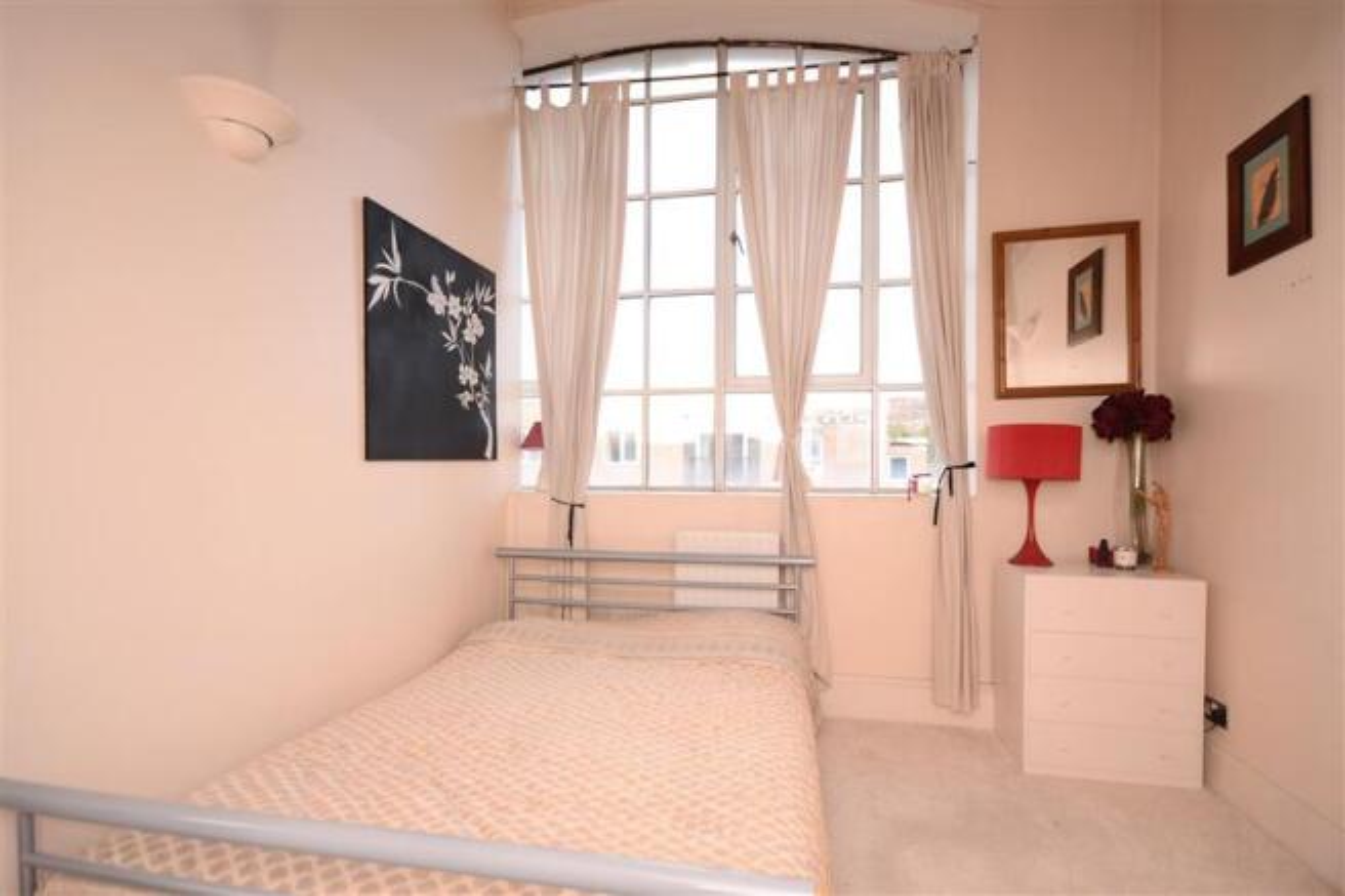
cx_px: 672
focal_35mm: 17
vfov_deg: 69.6
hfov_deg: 92.5
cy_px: 448
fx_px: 644
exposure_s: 1/200
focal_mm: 11.5
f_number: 5.6
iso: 400
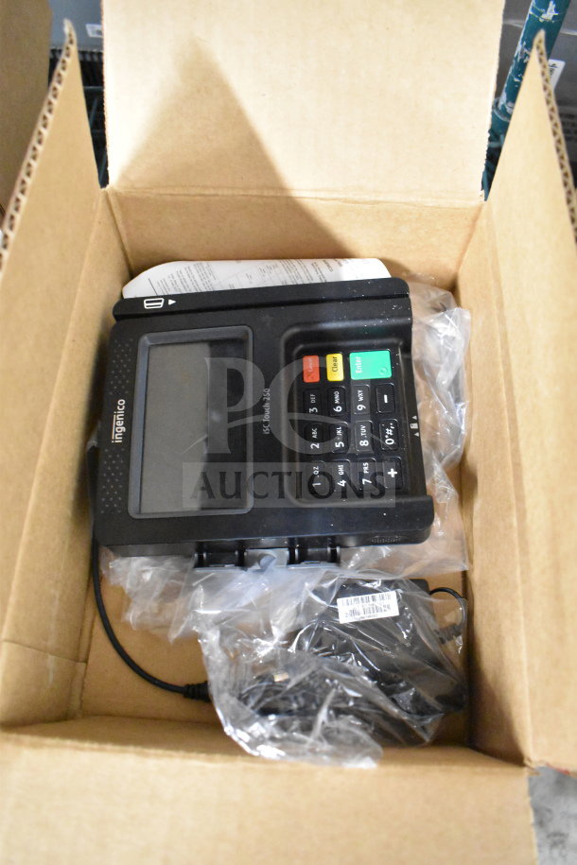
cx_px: 288
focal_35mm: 27
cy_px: 432
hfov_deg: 47.9
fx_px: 649
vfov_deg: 67.4
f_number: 3.5
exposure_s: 1/30
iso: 12800
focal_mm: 18
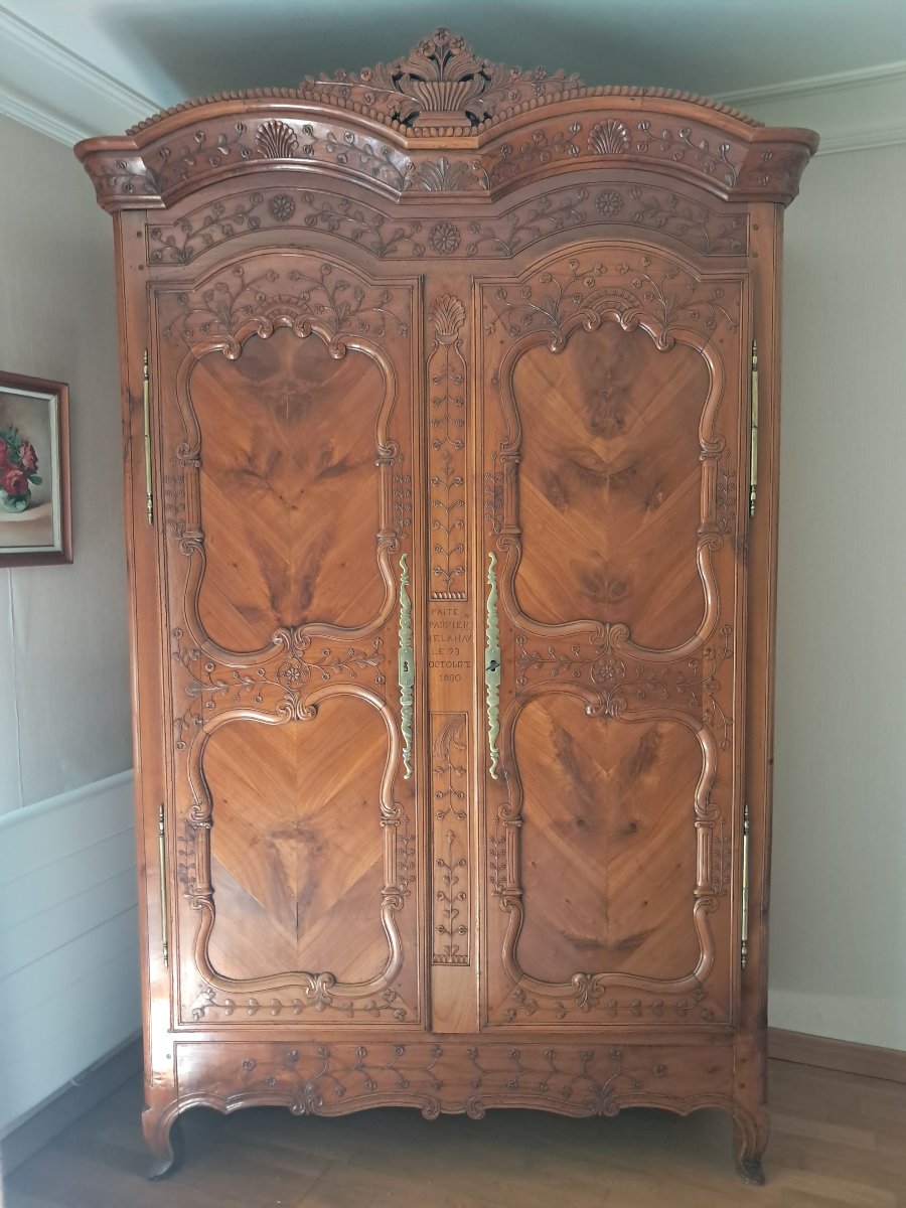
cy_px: 604
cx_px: 453
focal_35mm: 27
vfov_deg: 65.3
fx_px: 942
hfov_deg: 51.4
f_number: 1.8
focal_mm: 4
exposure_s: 1/50
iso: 640
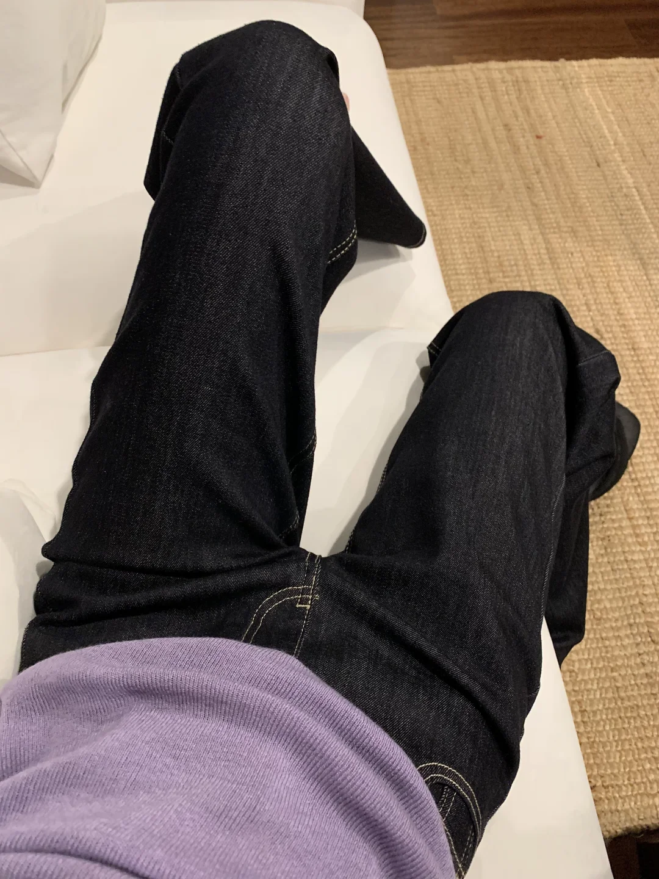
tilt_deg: -62.0
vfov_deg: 67.3
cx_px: 330
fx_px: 660
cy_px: 440
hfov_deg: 53.1
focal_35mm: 26
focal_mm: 4.25
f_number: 1.8
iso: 400
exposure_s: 1/39
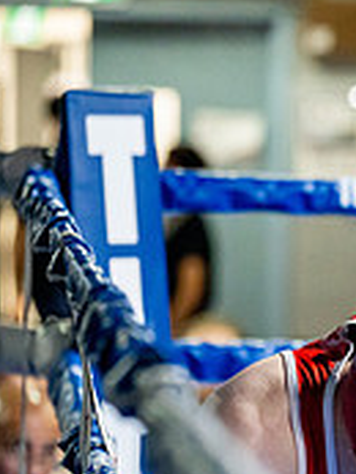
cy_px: 388
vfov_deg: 7.6
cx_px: 646
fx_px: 3575
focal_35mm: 261
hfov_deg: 5.6
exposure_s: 1/1000
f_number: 2
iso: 4000
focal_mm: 81
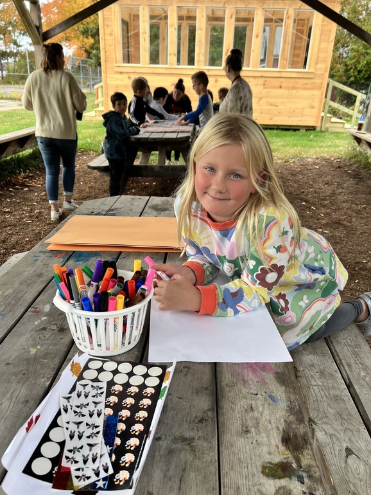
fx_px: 386
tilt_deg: -24.0
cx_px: 187
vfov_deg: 65.3
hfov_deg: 51.4
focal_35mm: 27
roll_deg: -1.7
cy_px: 255
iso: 40
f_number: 1.5
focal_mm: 5.7
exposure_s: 1/212
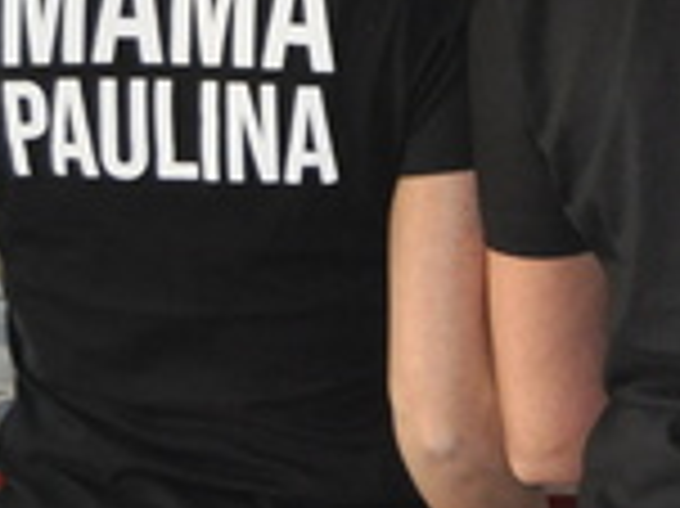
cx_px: 718
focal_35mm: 253
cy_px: 49
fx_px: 4960
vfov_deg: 5.9
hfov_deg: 7.8
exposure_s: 1/60
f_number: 4.2
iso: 800
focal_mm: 31
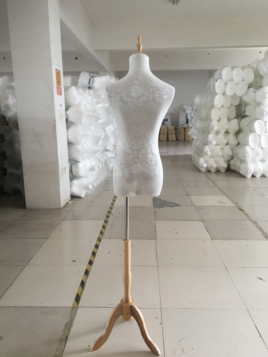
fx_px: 299
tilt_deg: -10.7
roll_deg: -0.5
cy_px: 178
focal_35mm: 29
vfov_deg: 61.7
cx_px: 134
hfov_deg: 48.2
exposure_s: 1/33
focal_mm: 4.15
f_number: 2.2
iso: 125
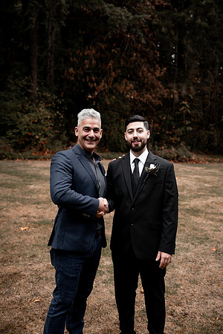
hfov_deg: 35.9
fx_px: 344
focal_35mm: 37
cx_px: 112
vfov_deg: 51.9
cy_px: 167
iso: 400
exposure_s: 1/1600
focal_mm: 37
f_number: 2.8
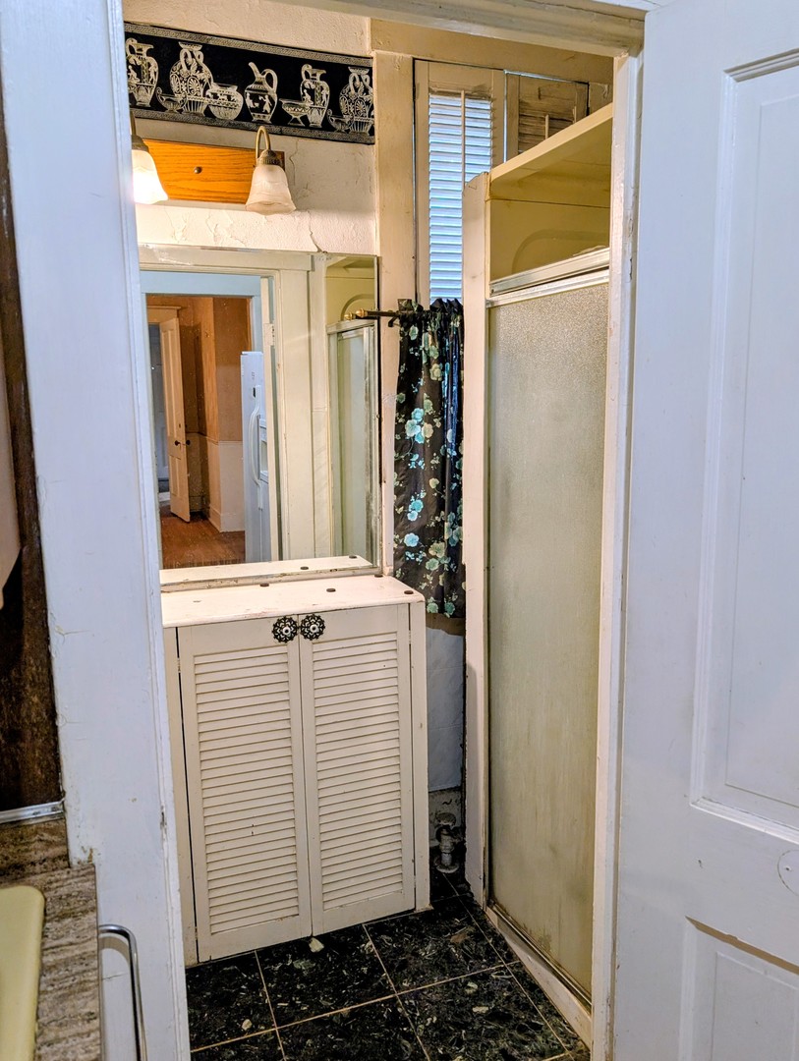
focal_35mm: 24
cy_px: 530
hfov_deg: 56.9
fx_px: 737
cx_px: 400
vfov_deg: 71.5
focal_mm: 6.9
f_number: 1.68
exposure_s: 1/60
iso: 22
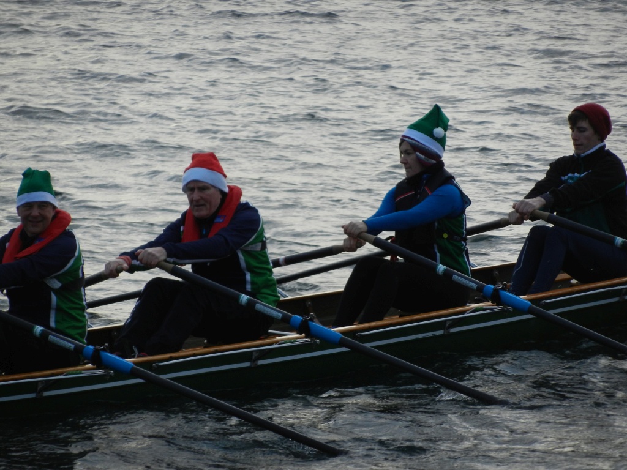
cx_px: 314
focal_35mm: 388
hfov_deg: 5.1
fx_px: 7028
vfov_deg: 3.8
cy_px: 235
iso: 200
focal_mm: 69.8
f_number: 5.5
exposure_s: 1/250
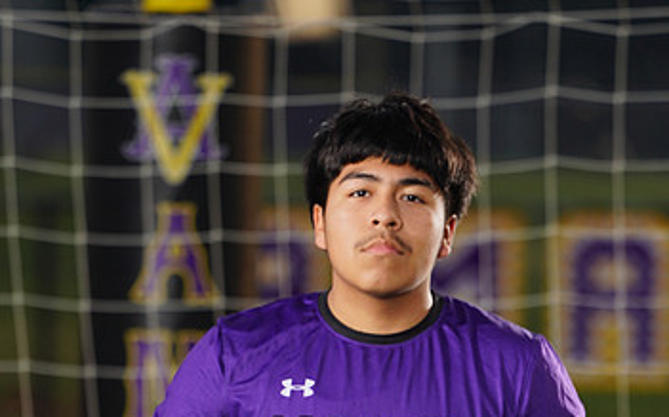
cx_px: 352
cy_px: 537
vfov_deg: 2.2
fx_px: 10898
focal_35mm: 598
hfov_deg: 3.5
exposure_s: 1/200
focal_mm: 355
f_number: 7.1
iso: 200
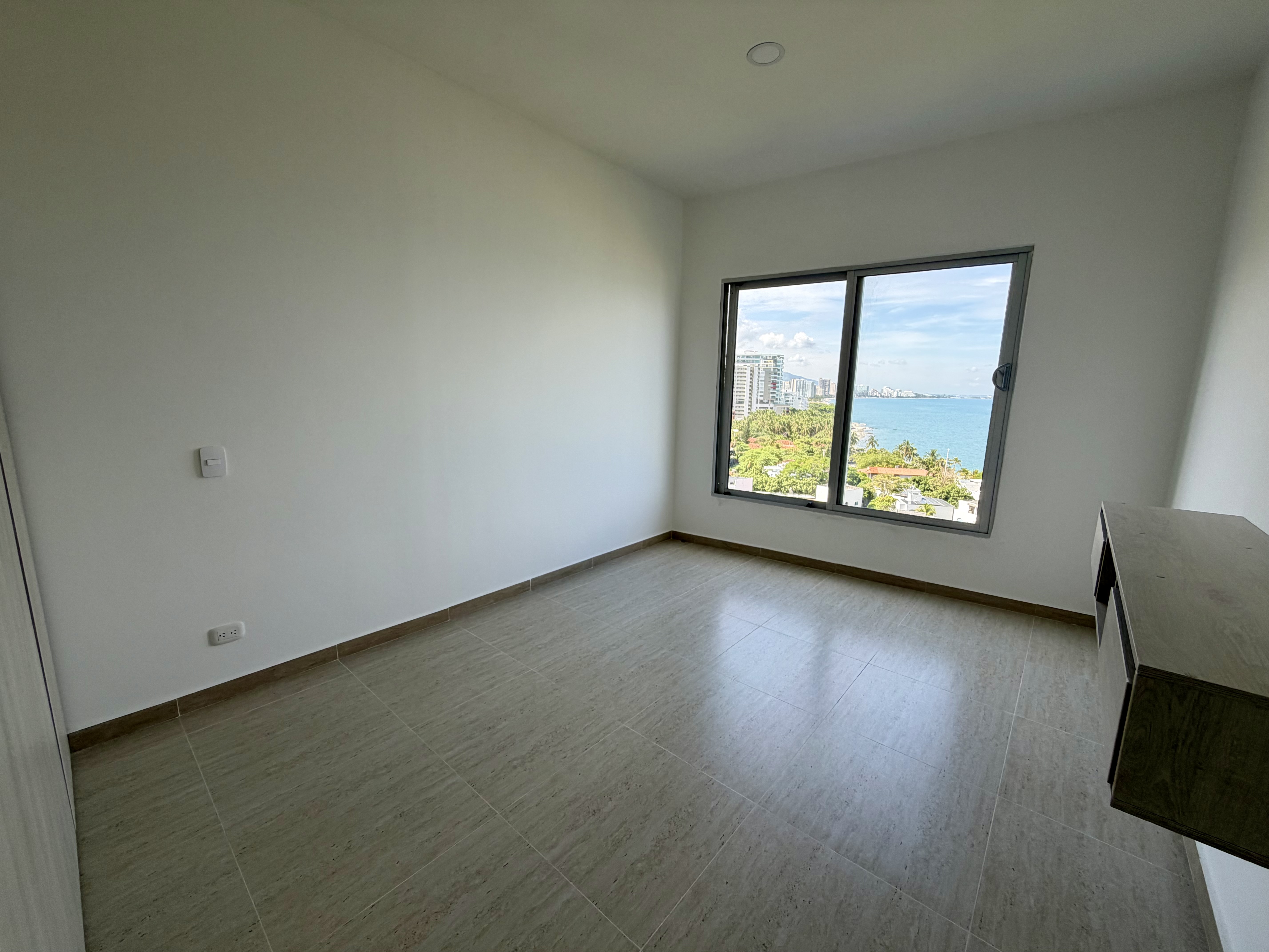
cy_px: 476
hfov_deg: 102.1
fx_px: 513
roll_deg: -1.7
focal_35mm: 14
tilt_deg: -9.9
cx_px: 634
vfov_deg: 85.7
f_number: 2.2
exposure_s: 1/235
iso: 40
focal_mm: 2.22
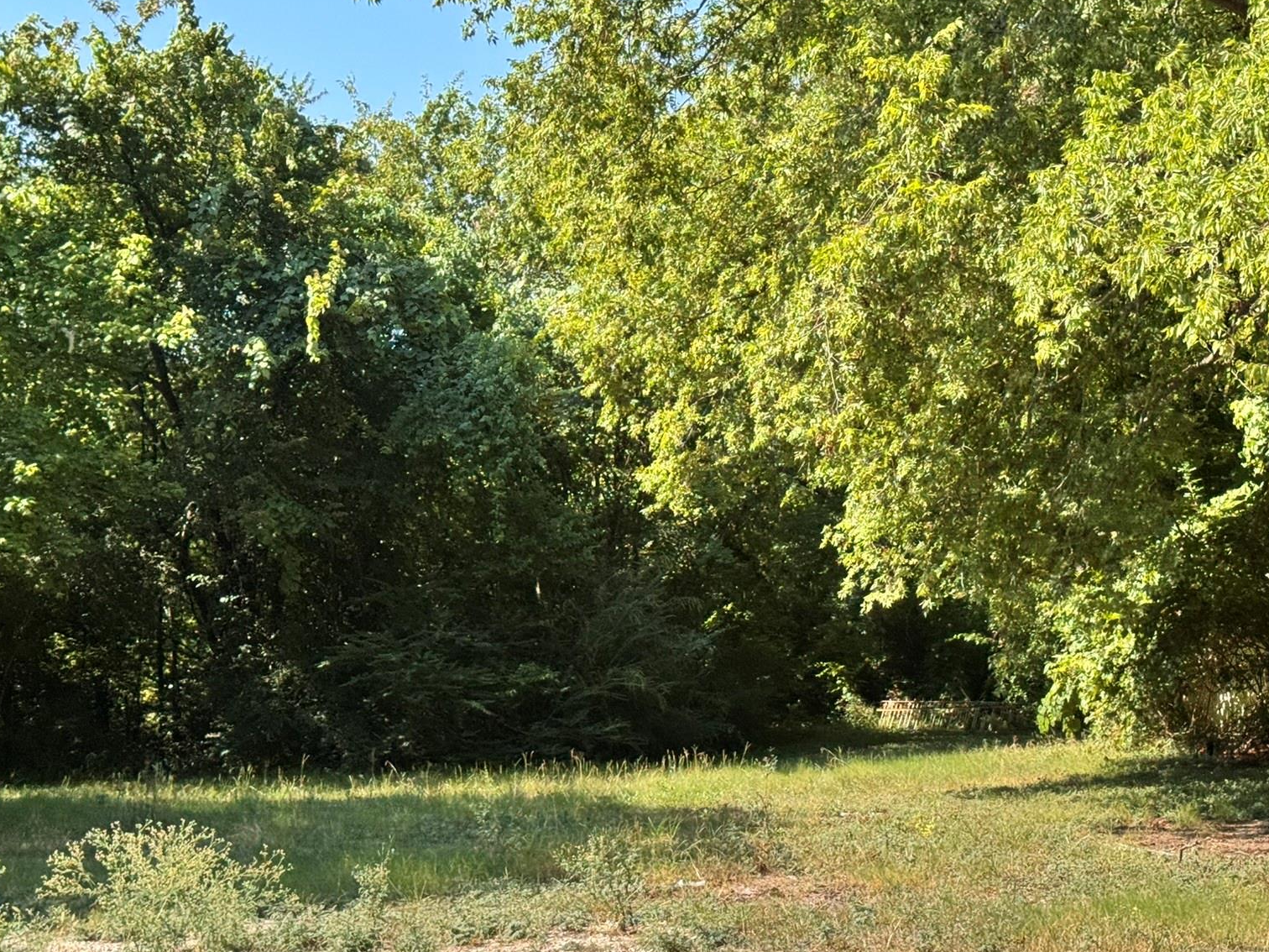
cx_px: 812
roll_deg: +1.7
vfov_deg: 22.5
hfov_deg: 29.7
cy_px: 579
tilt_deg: -0.3
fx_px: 2383
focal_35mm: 65
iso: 64
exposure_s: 1/1287
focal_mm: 6.76
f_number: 1.78
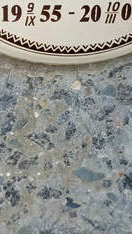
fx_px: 577
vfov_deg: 22.8
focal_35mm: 93
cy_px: 68
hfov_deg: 13.0
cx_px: 21
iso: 112
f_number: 1.69
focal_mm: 4.76
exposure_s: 1/128
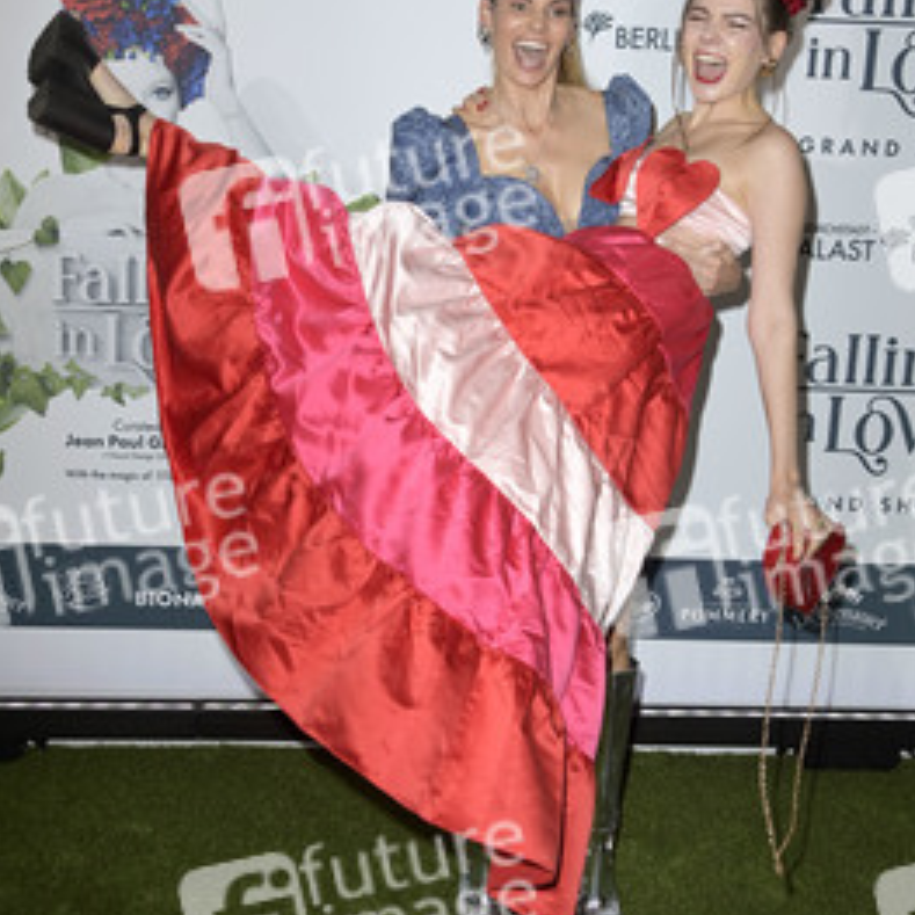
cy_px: 383
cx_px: 459
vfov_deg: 34.6
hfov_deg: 34.7
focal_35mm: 49
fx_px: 1465
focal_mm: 38
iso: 640
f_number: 6.3
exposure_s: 1/250
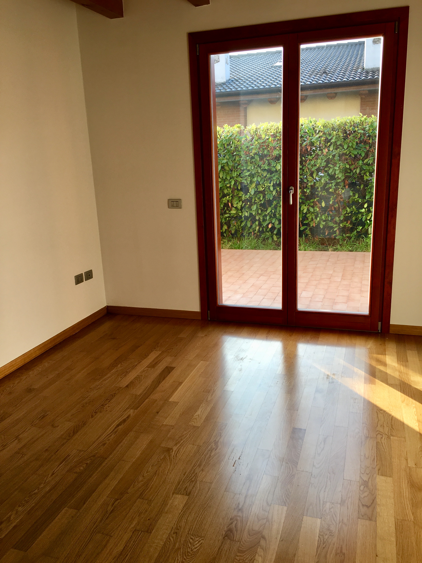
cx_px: 211
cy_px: 282
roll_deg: +1.1
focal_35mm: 29
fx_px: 471
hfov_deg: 48.2
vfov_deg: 61.7
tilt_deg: -15.4
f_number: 2.2
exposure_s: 1/125
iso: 25
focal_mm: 4.15
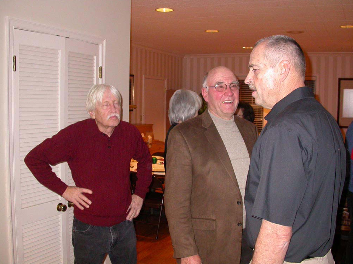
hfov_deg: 47.9
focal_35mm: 39
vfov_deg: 36.8
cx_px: 174
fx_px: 398
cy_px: 131
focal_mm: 7.85
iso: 200
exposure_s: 1/60
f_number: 2.6
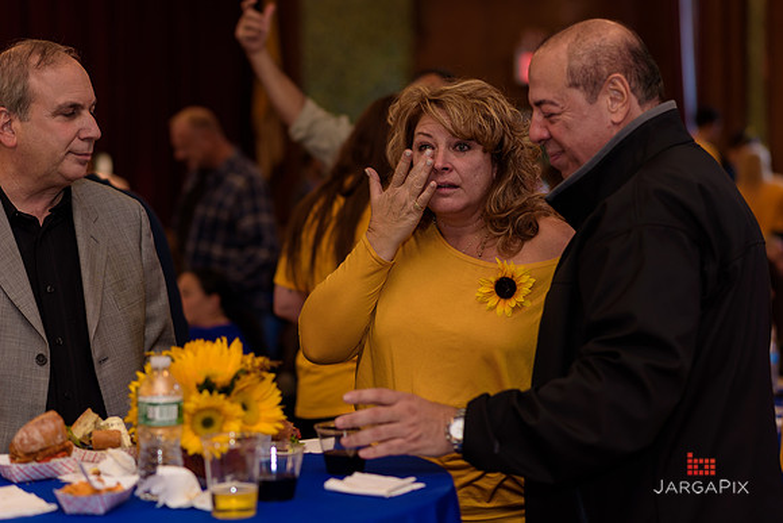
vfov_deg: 16.1
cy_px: 262
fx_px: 1849
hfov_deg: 23.9
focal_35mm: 85
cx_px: 392
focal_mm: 85
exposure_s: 1/125
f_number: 2.5
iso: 160
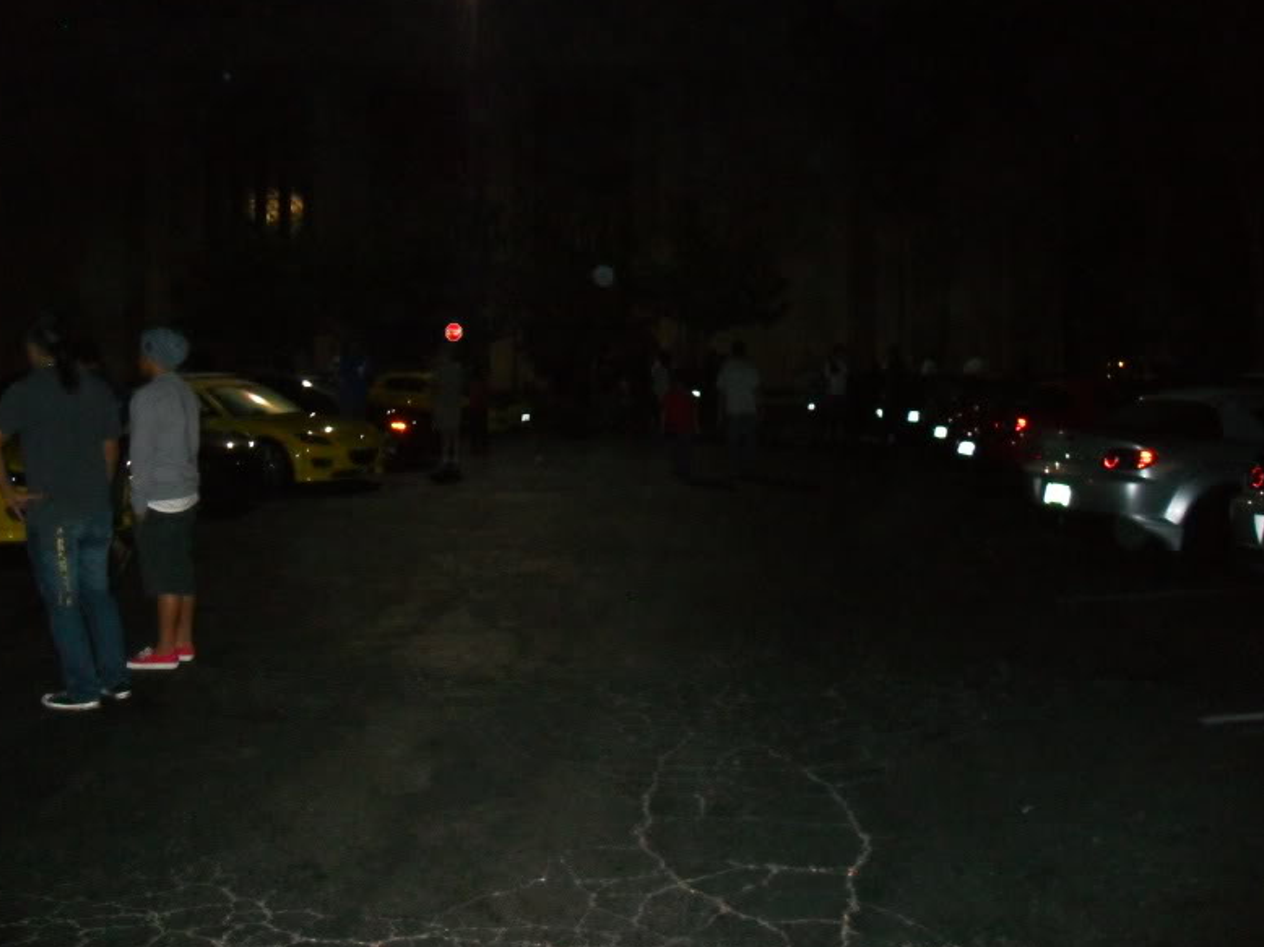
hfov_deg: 51.4
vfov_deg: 39.6
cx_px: 626
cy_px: 466
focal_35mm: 36
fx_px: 1314
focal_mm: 6.2
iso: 400
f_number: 2.8
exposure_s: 1/45
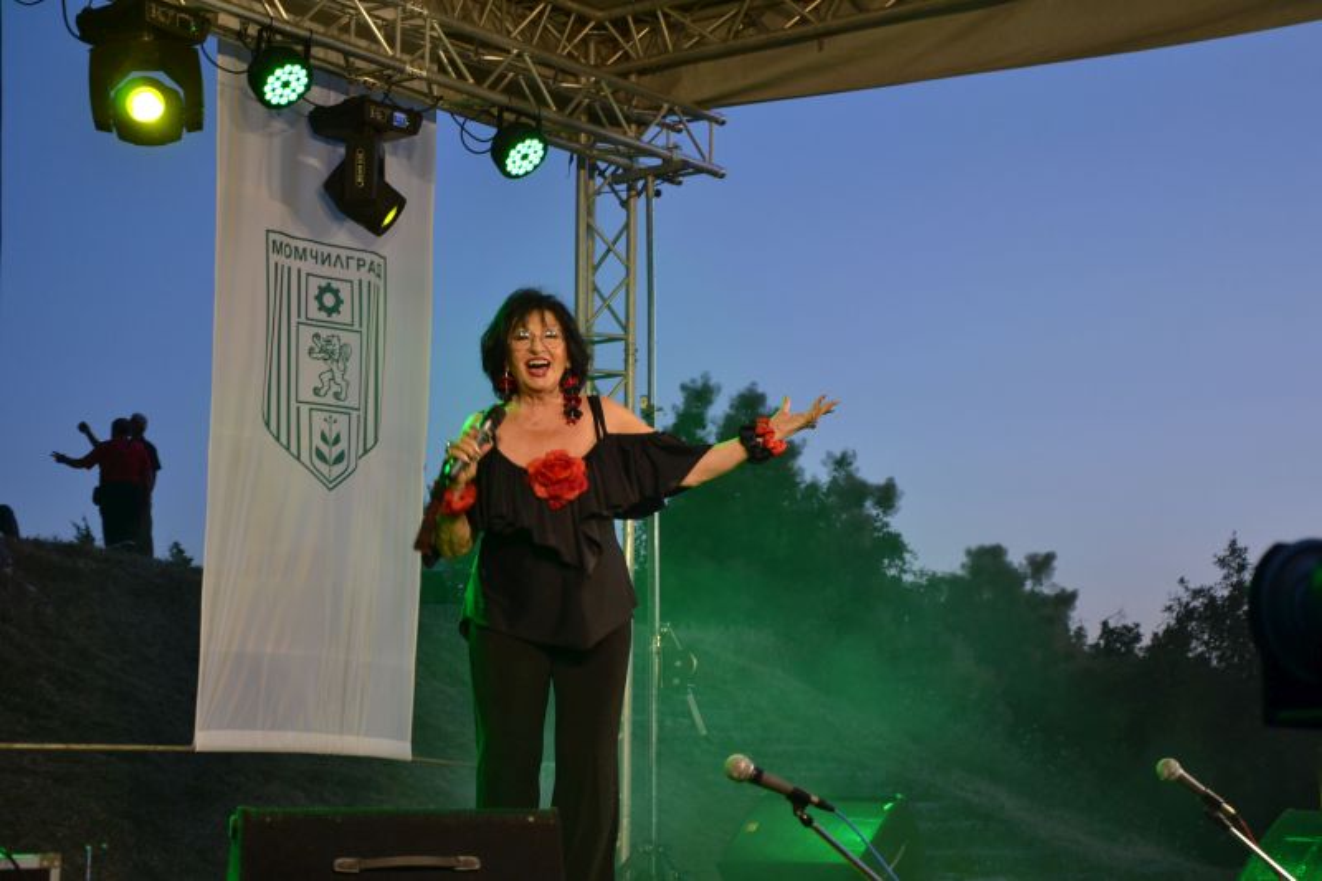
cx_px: 661
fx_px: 2643
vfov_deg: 18.9
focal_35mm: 72
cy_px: 440
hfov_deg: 28.1
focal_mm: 48
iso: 400
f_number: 4.8
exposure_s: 1/30
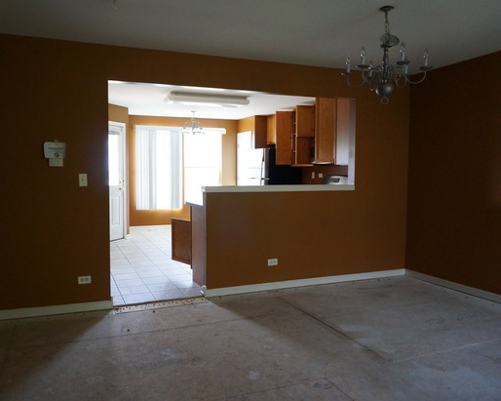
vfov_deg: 51.5
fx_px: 415
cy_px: 196
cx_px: 221
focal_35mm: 28
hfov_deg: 62.0
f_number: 3.5
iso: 2000
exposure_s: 1/160
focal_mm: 16
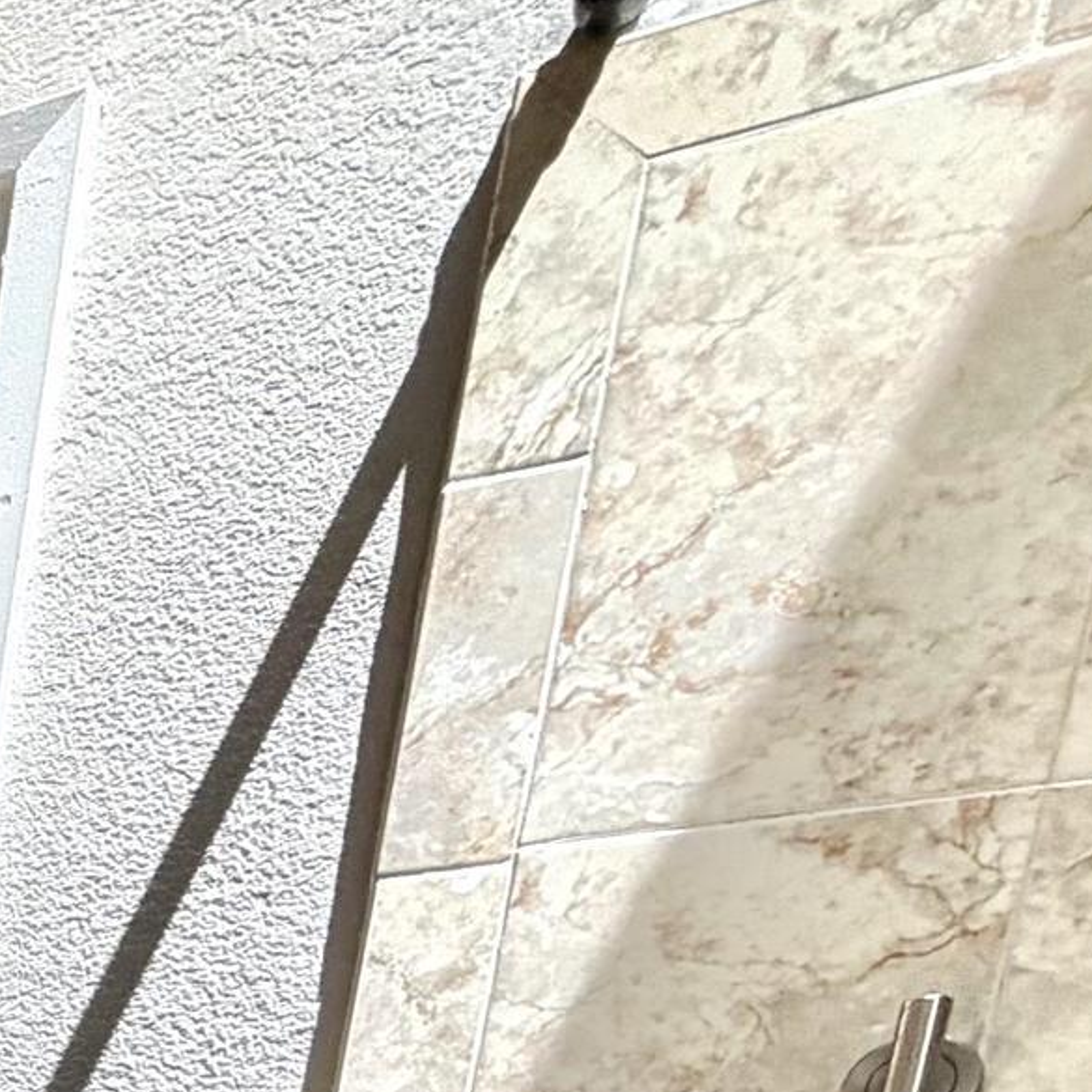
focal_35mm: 65
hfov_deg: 16.4
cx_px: -1331
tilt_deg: -10.5
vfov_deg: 19.9
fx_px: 2320
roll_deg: -3.0
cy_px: 1926
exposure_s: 1/400
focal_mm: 2.22
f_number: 2.2
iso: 50
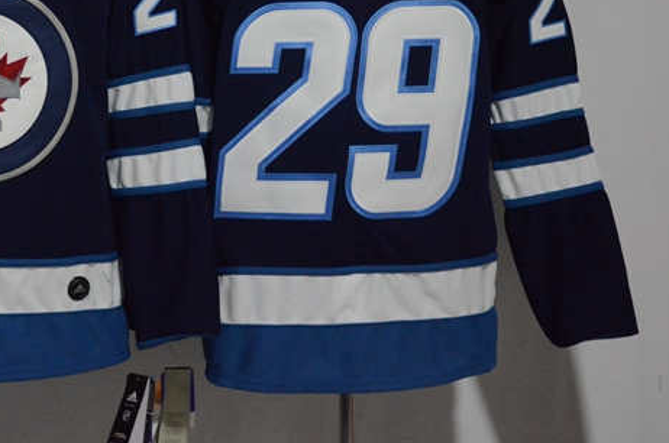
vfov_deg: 12.4
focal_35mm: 109
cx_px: 146
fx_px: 2021
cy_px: 64
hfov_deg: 18.6
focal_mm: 42
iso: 4000
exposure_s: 1/80
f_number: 4.5
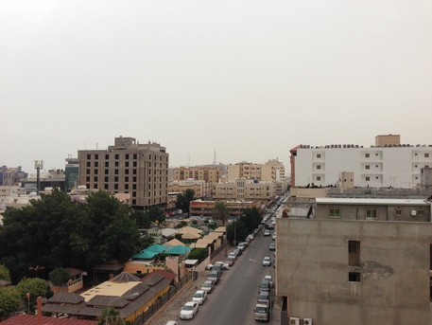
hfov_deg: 55.3
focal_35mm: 33
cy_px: 162
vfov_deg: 43.0
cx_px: 216
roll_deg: -0.5
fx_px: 412
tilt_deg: +3.7
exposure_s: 1/1355
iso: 50
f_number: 2.4
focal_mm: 4.12
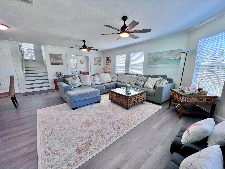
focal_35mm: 13
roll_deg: +1.1
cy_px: 84
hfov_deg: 106.2
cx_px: 112
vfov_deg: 89.9
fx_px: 84
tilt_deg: -11.2
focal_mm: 1.57
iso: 32
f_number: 1.8
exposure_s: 1/120
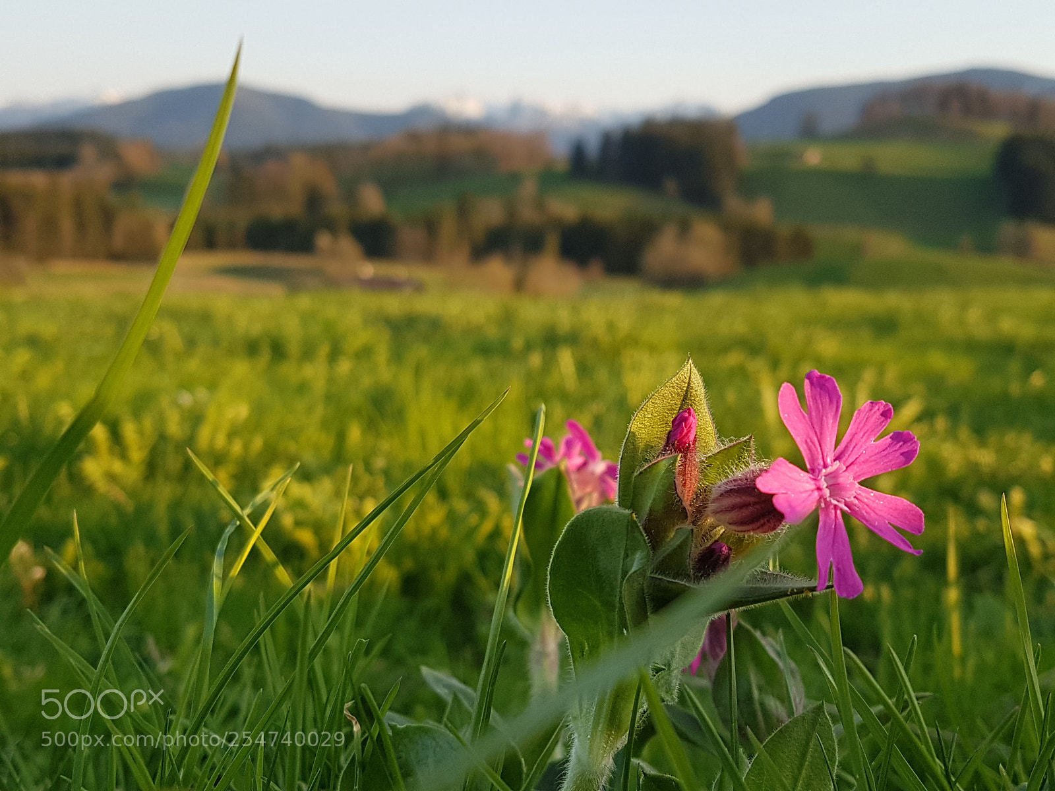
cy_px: 396
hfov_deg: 67.3
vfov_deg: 53.1
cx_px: 528
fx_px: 792
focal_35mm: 26
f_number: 1.7
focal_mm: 4.2
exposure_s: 1/453
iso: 40
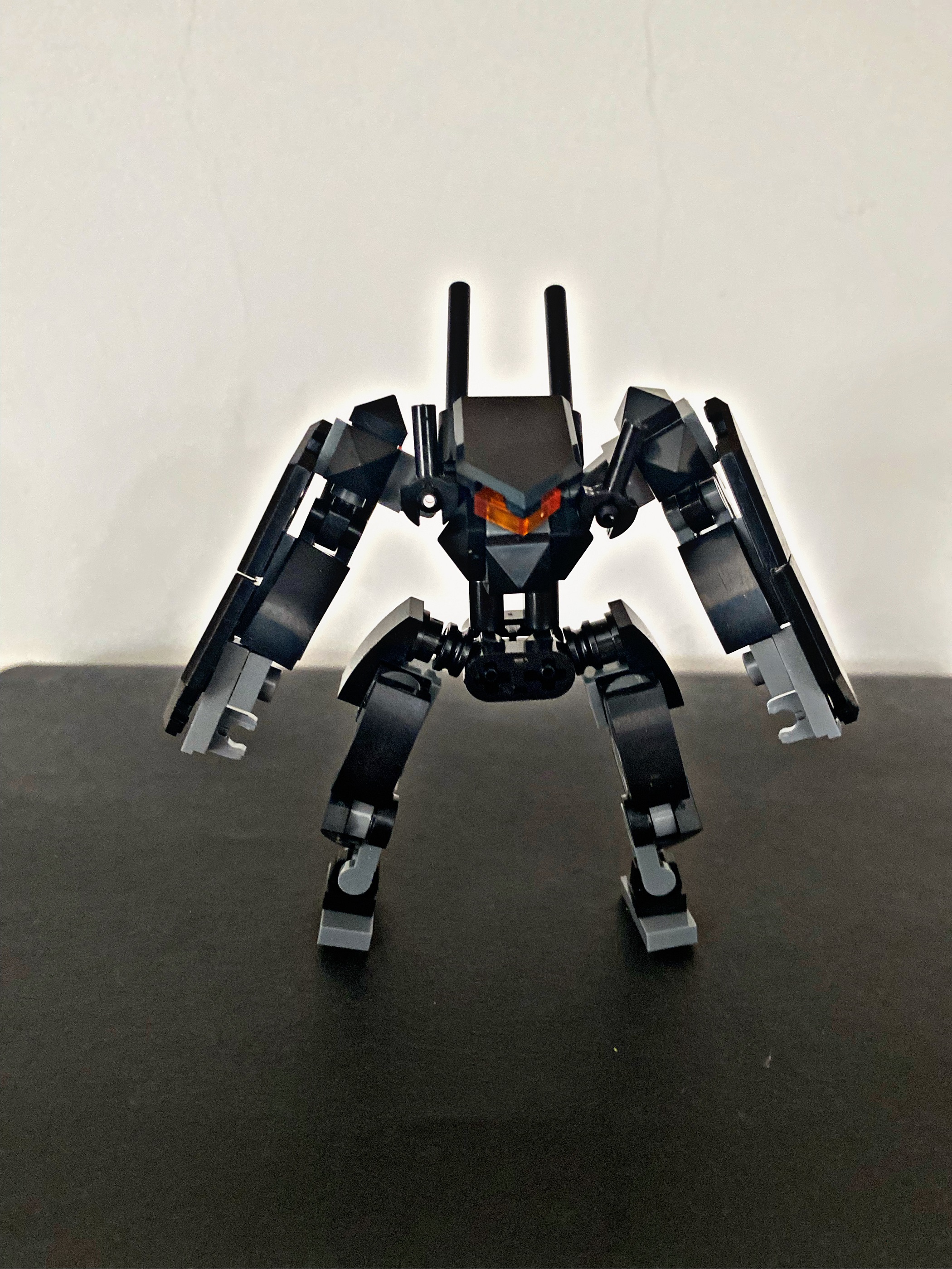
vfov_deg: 67.3
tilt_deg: -13.2
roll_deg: -0.1
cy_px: 634
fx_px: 953
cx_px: 476
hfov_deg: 53.1
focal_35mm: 26
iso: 400
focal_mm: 4.25
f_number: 1.8
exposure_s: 1/60
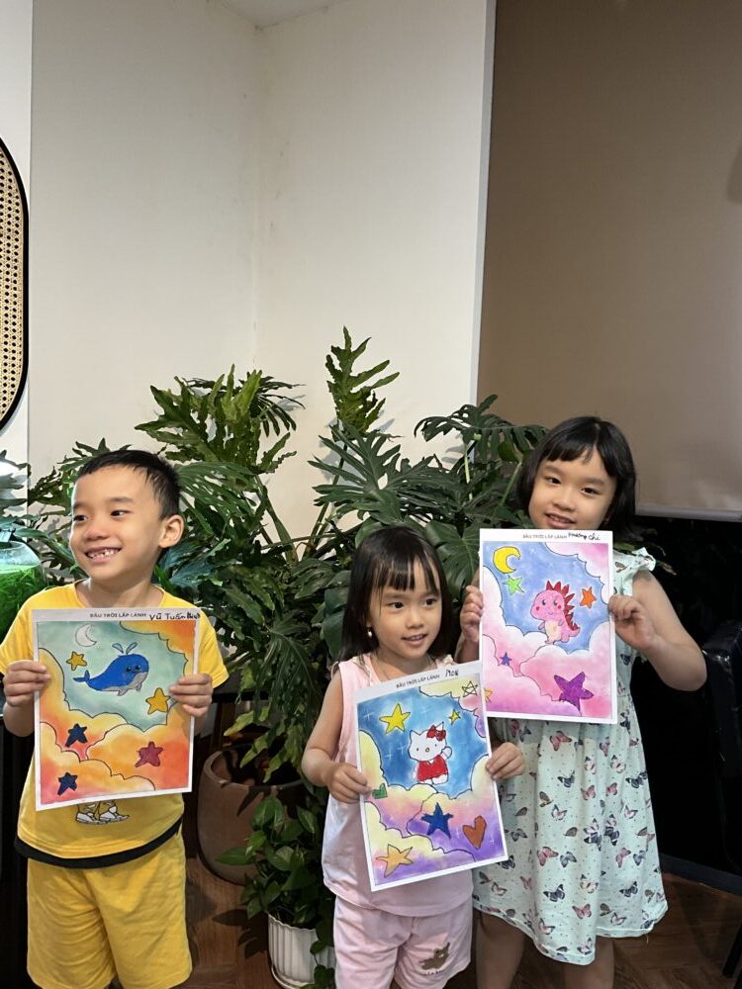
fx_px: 829
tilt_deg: -3.4
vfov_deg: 61.7
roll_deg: -2.0
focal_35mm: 29
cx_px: 371
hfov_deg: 48.2
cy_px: 494
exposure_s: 1/50
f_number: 1.8
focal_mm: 3
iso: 50
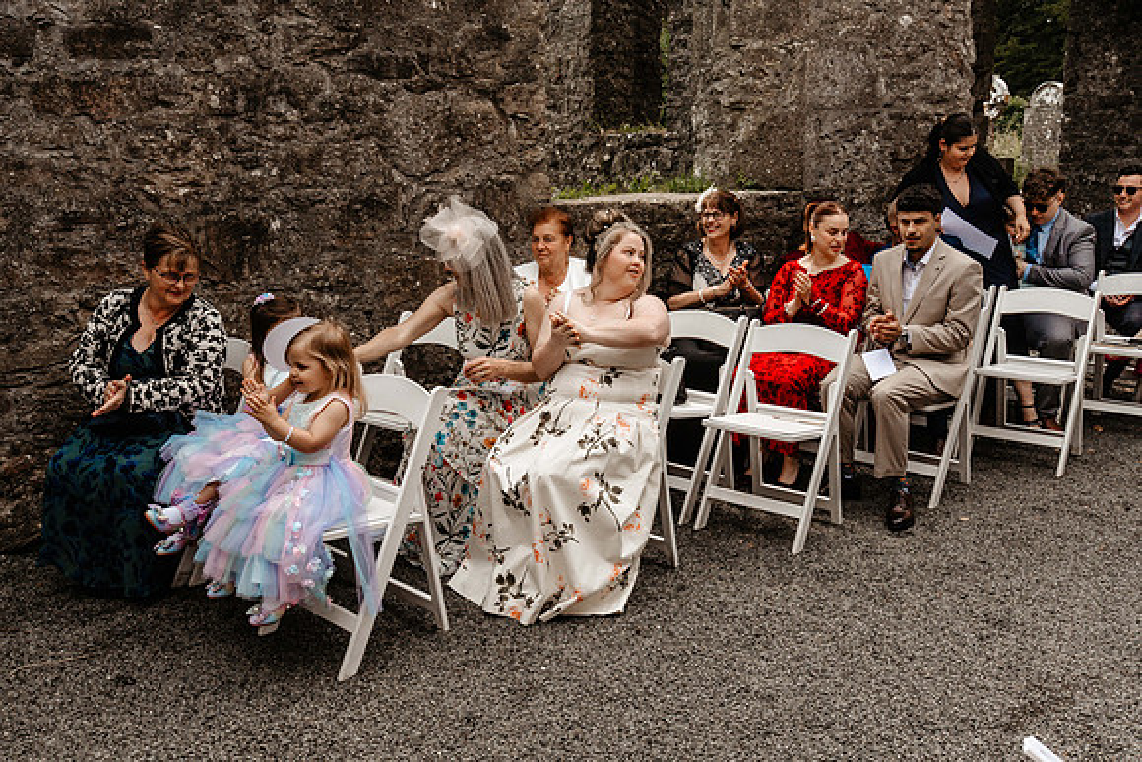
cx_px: 571
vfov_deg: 37.9
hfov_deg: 54.4
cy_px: 381
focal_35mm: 35
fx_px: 1110
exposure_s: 1/320
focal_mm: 35
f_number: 16
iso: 800
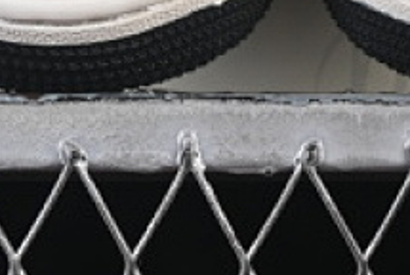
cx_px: 301
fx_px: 4288
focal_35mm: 376
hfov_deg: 5.5
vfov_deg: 3.6
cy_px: -330
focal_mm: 50
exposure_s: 1/80
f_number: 8
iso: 160
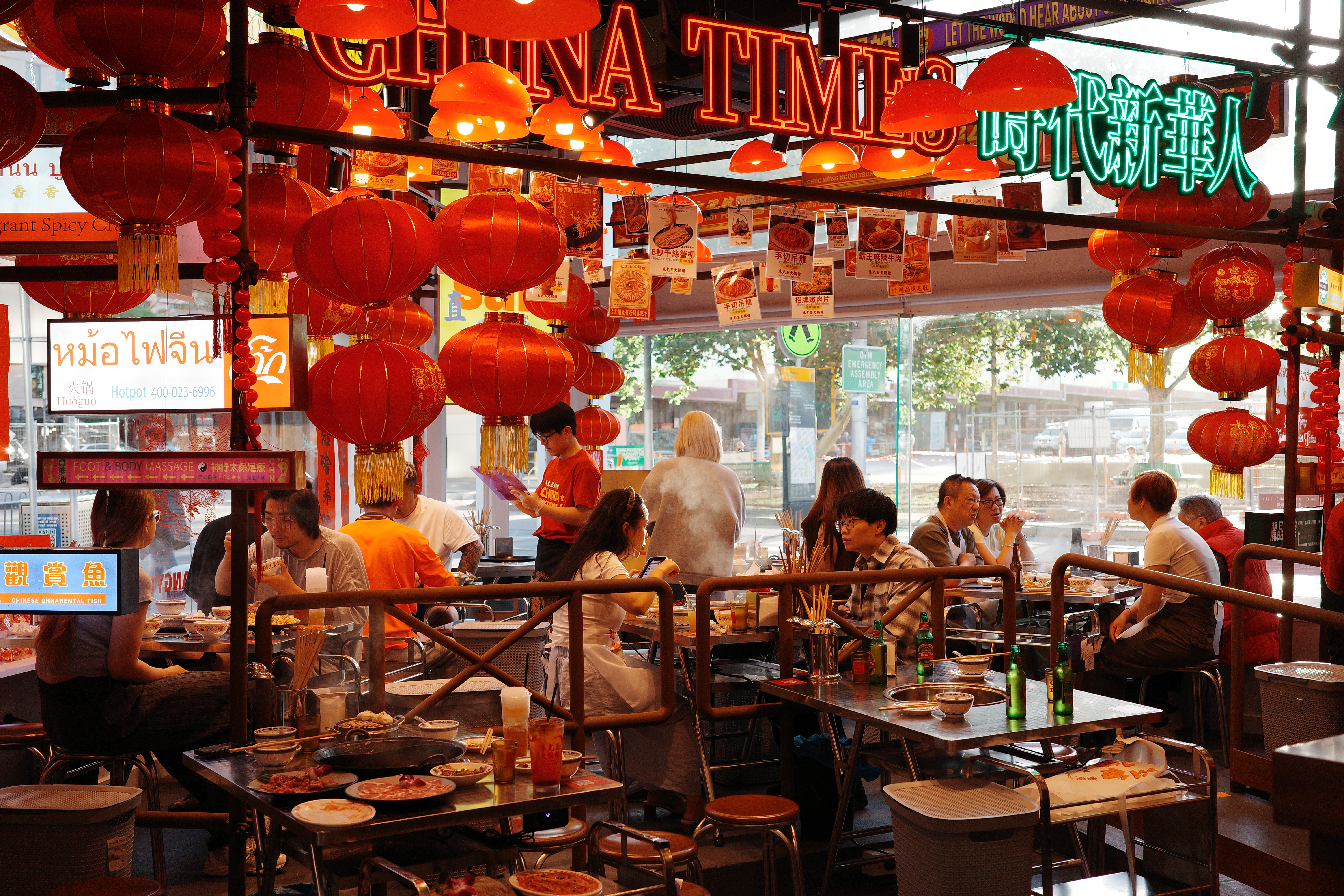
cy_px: 448
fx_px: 1493
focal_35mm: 40
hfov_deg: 48.5
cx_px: 672
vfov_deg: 33.4
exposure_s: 1/125
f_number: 3.2
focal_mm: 26
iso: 200
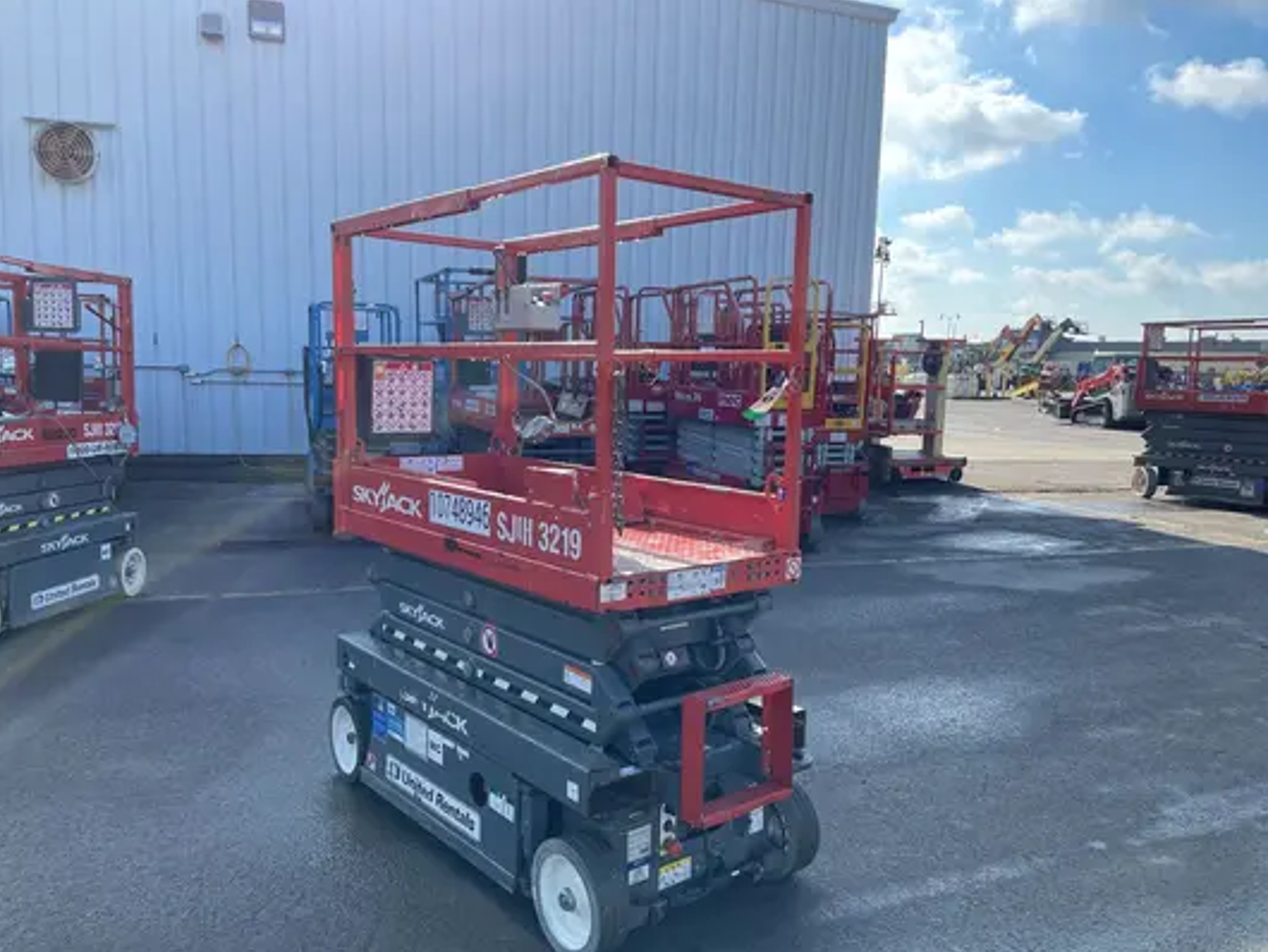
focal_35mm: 27
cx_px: 646
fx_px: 989
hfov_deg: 65.3
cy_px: 492
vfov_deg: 51.4
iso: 32
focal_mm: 4.2
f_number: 1.6
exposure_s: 1/1261
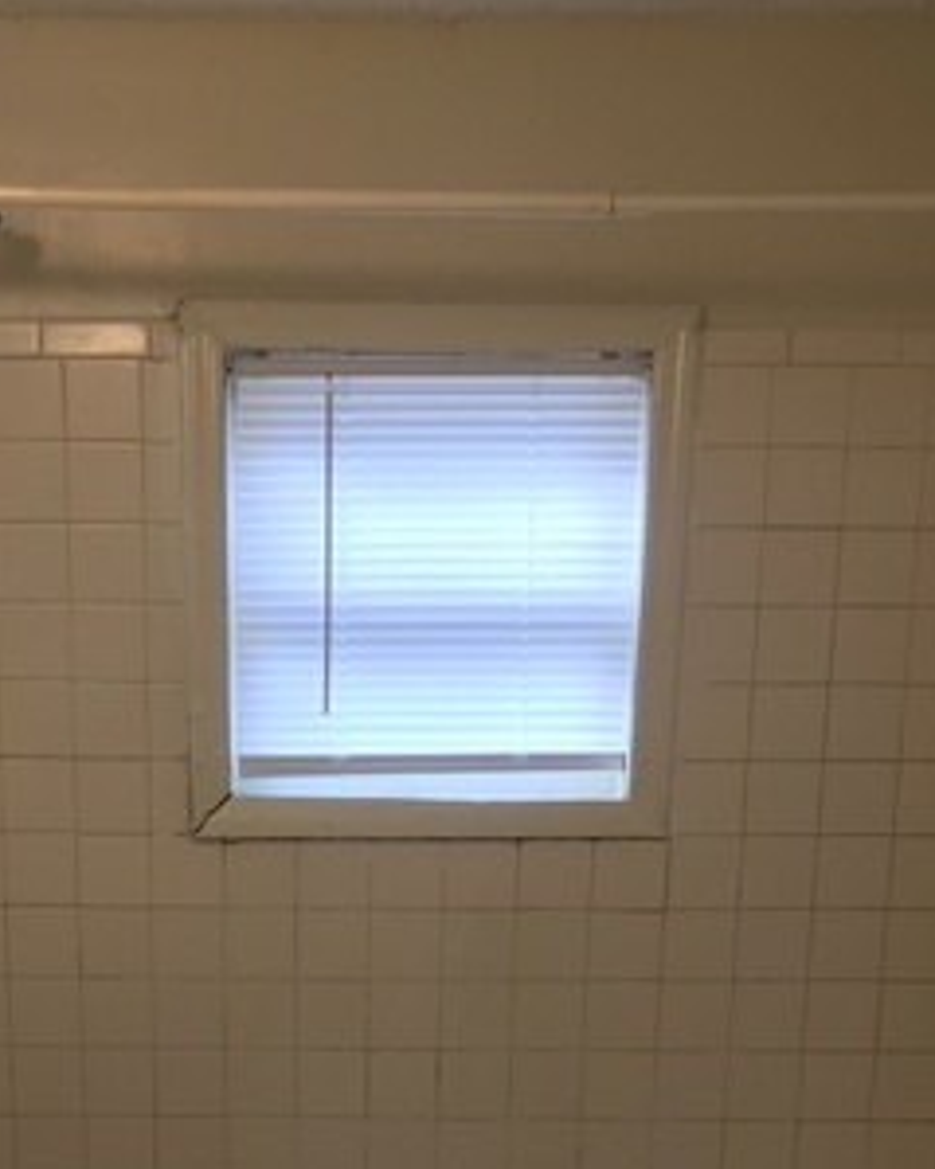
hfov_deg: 24.8
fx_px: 2111
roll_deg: +0.5
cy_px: 1108
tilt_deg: -14.1
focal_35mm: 61
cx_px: 286
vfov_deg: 29.4
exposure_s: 1/40
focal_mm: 3.99
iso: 20
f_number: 1.8
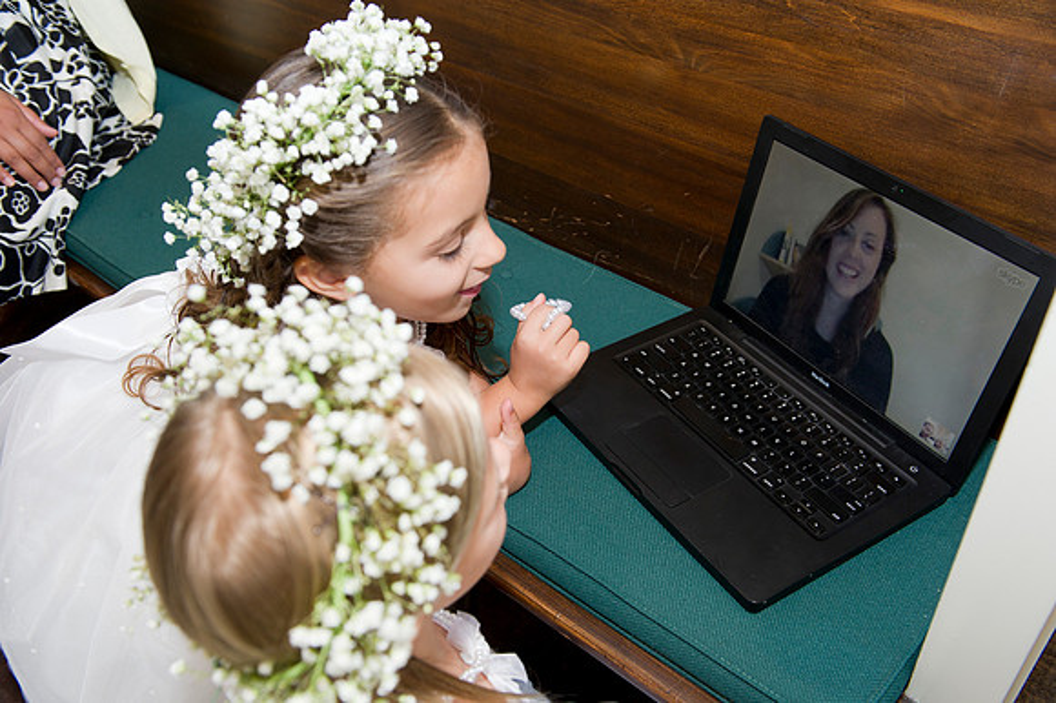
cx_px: 528
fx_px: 938
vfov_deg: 41.1
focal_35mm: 32
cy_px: 352
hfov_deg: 58.7
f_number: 5
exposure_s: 1/100
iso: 800
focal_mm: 32
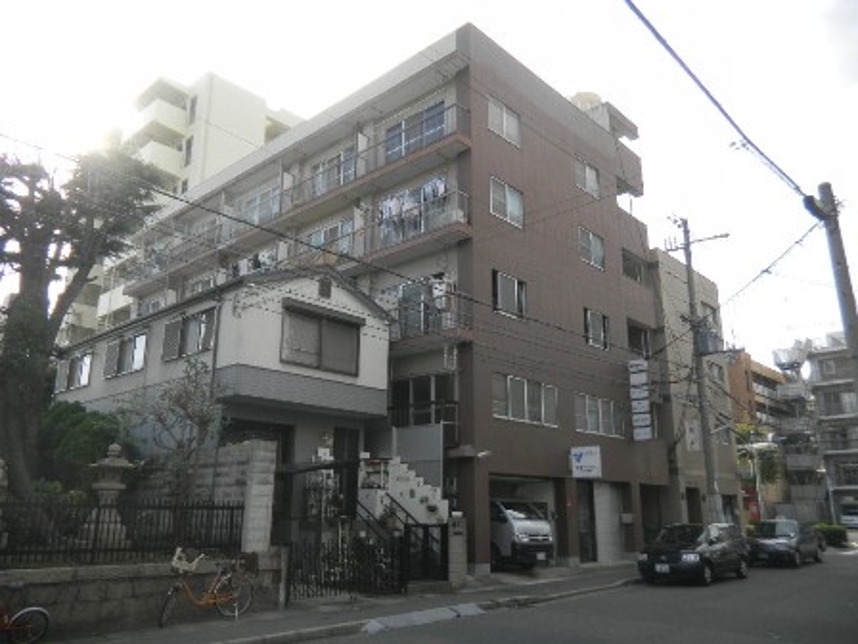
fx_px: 694
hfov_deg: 63.4
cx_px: 429
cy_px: 322
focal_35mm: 28
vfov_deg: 49.7
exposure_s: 1/384
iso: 113
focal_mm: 5
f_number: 3.9
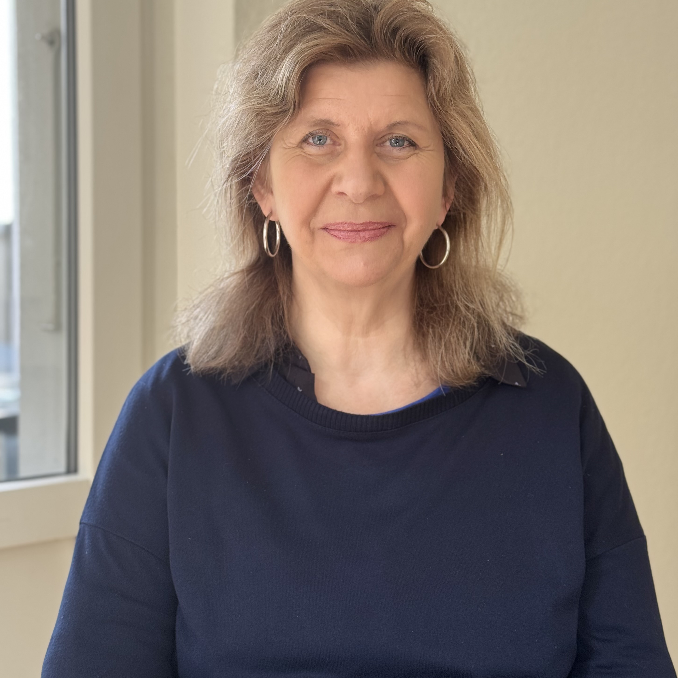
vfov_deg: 29.0
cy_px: 294
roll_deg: -0.1
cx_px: 327
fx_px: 1307
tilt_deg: -2.6
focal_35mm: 59
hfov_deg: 29.1
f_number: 1.78
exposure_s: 1/97
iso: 100
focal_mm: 6.76
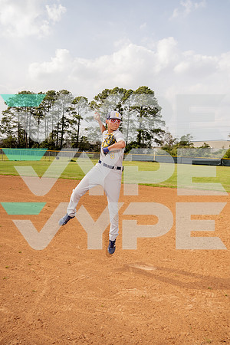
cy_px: 172
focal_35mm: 29
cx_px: 115
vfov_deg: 63.7
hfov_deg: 45.0
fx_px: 278
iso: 100
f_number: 5.6
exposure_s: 1/250
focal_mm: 29
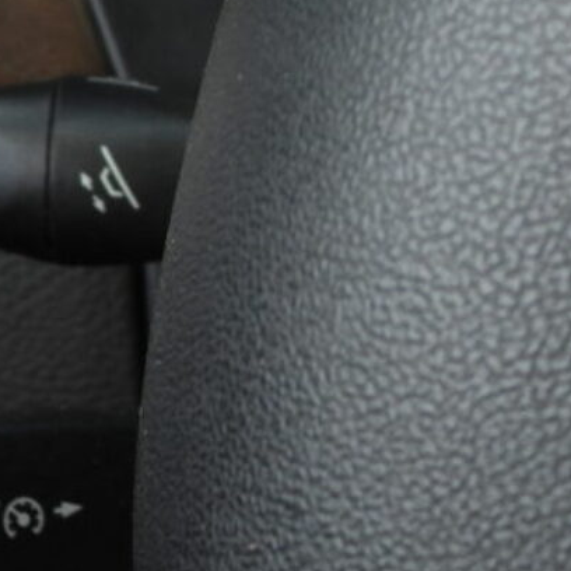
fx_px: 3042
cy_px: 151
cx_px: -330
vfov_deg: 10.7
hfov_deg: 10.3
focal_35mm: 163
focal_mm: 8.5
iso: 100
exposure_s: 1/100
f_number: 3.2
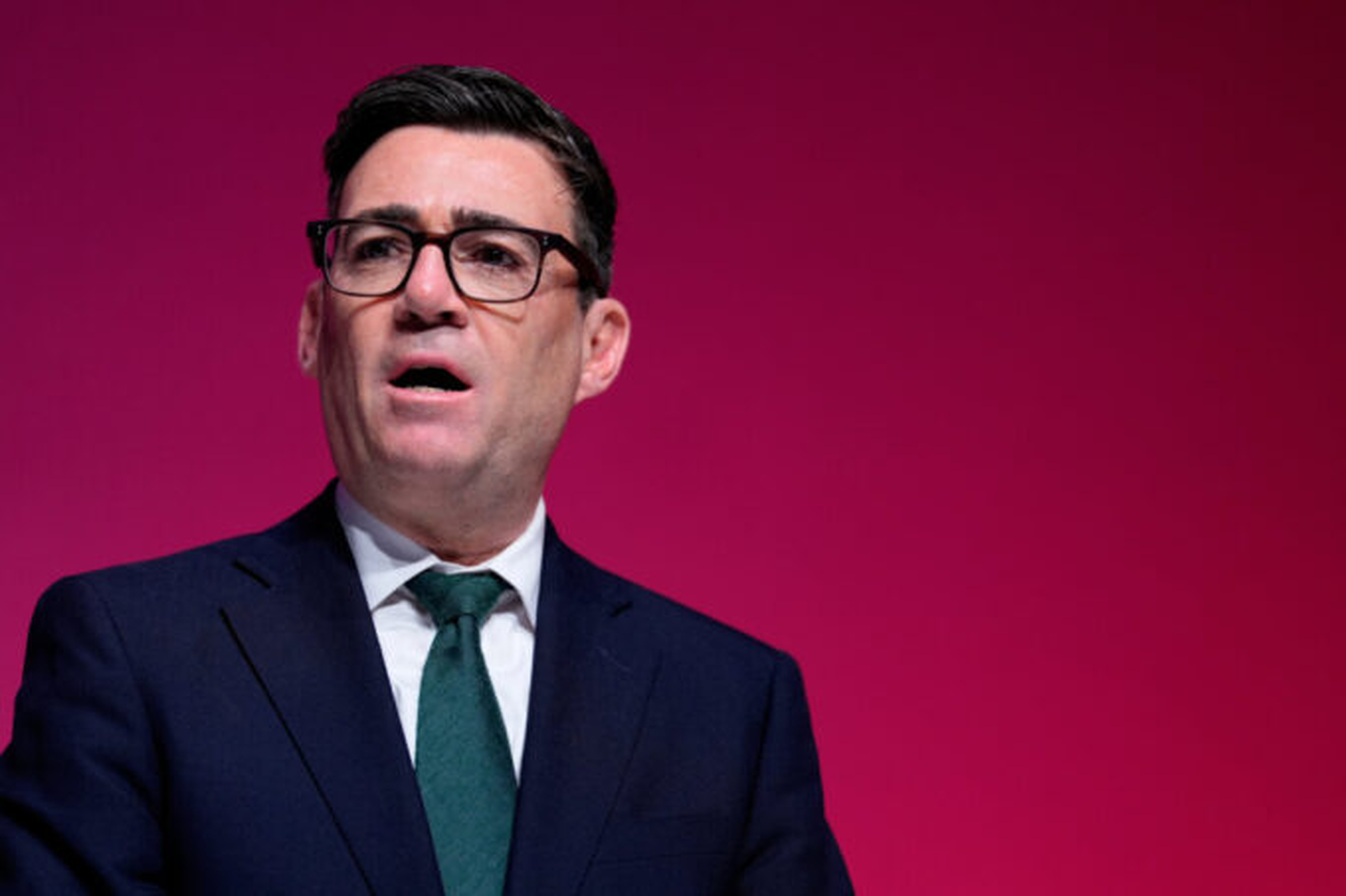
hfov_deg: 10.3
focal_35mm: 200
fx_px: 7476
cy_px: 448
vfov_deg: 6.9
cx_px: 673
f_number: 2.8
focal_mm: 200
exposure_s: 1/200
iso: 800
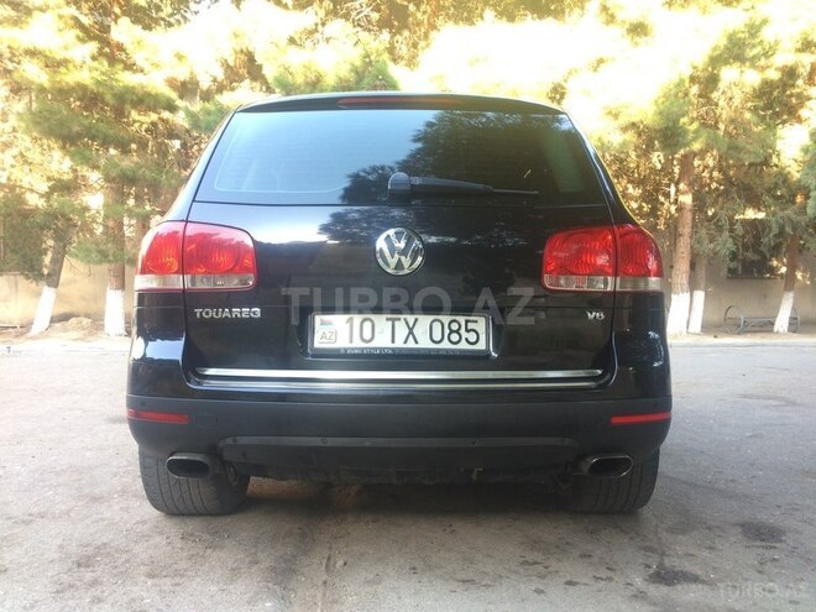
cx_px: 408
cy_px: 306
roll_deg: +0.0
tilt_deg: -1.0
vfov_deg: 48.2
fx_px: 684
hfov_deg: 61.7
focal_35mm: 29
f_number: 2.2
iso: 32
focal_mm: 4.15
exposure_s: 1/33
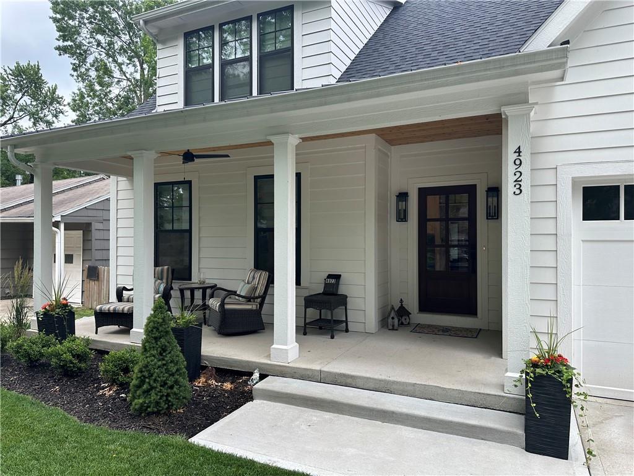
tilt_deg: +0.2
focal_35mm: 24
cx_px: 317
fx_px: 440
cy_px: 238
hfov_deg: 71.6
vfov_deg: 56.8
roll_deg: -0.3
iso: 80
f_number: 1.78
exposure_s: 1/489
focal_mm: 6.86
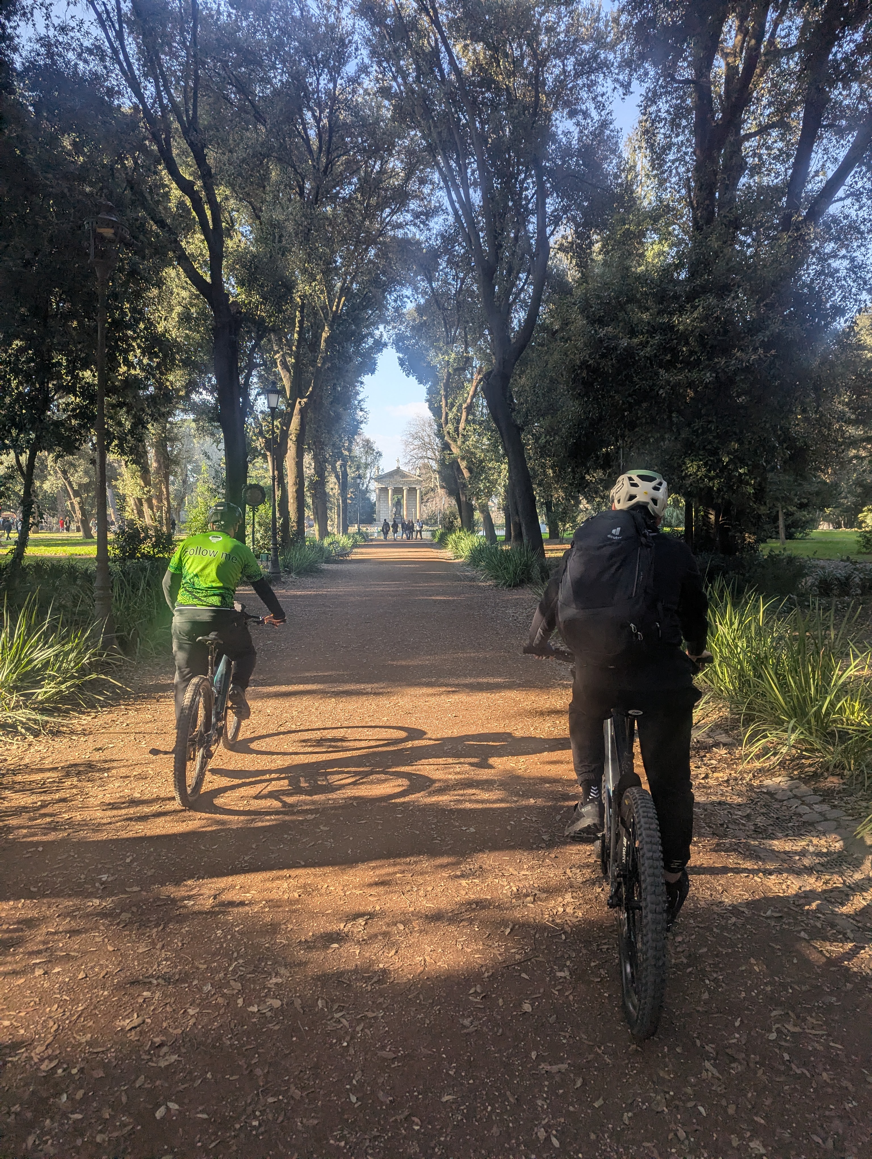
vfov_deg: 71.5
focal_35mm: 24
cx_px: 436
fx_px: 804
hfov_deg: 56.9
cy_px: 580
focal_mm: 6.81
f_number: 1.85
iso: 47
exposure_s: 1/555
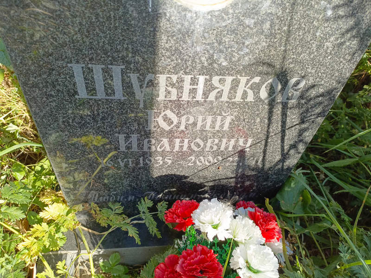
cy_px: 139
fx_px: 268
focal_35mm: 25
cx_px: 186
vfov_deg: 54.9
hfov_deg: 69.4
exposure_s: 1/201
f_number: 1.69
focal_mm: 4.76
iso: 112
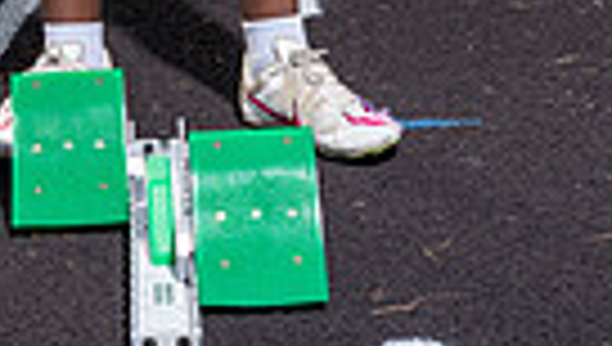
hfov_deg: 14.0
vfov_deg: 7.4
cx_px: 58
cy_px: -517
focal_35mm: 152
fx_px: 2471
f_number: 10
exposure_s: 1/250
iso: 160
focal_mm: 44
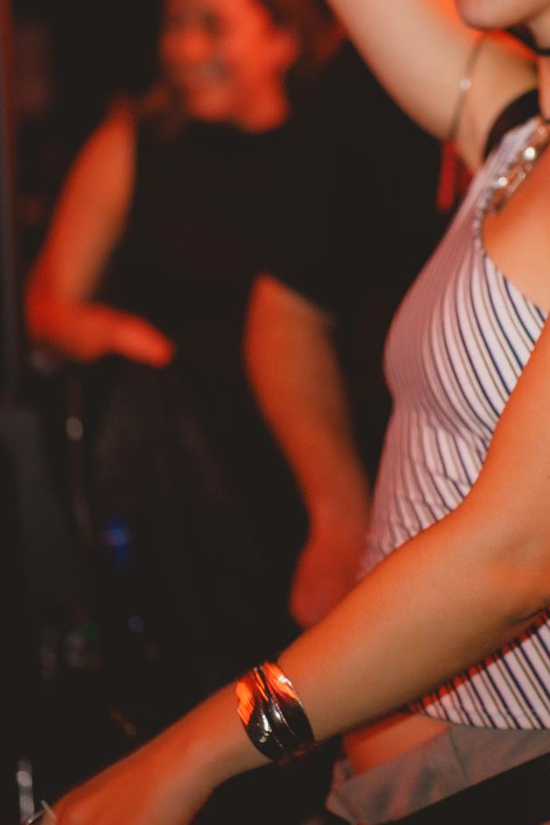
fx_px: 2201
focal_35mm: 96
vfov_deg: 21.2
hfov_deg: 14.1
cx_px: 477
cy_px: 267
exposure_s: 1/100
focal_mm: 50
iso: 1600
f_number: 1.8
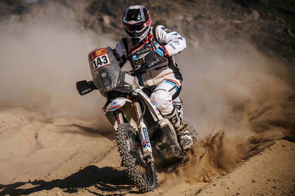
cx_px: 121
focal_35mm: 271
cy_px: 116
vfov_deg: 5.1
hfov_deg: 7.6
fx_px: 2225
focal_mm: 230
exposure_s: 1/4000
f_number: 5.6
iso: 250
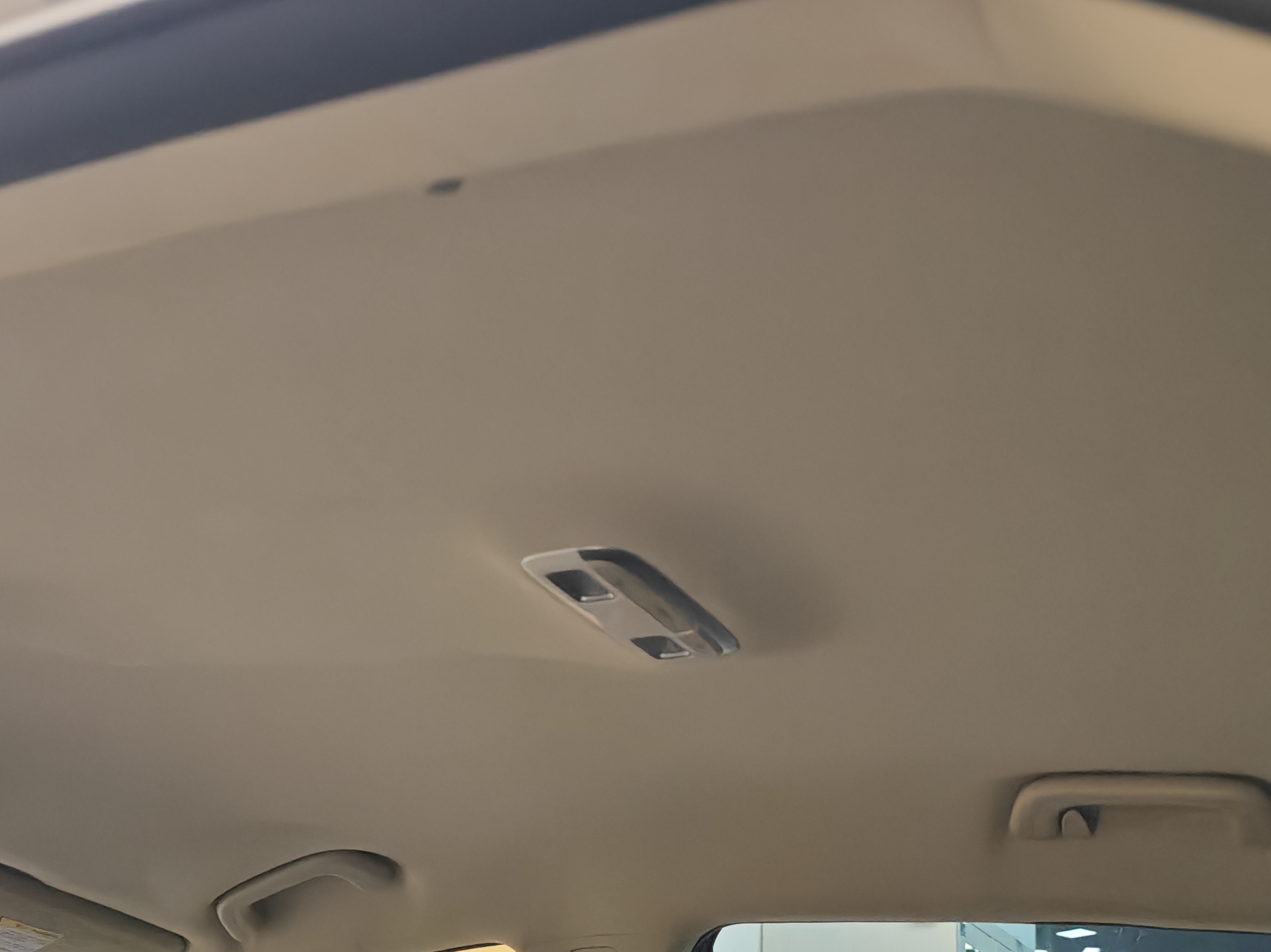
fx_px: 1652
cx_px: 577
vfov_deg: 30.3
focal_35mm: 45
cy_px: 919
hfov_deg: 42.0
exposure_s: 1/250
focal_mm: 8.7
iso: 2000
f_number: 1.9
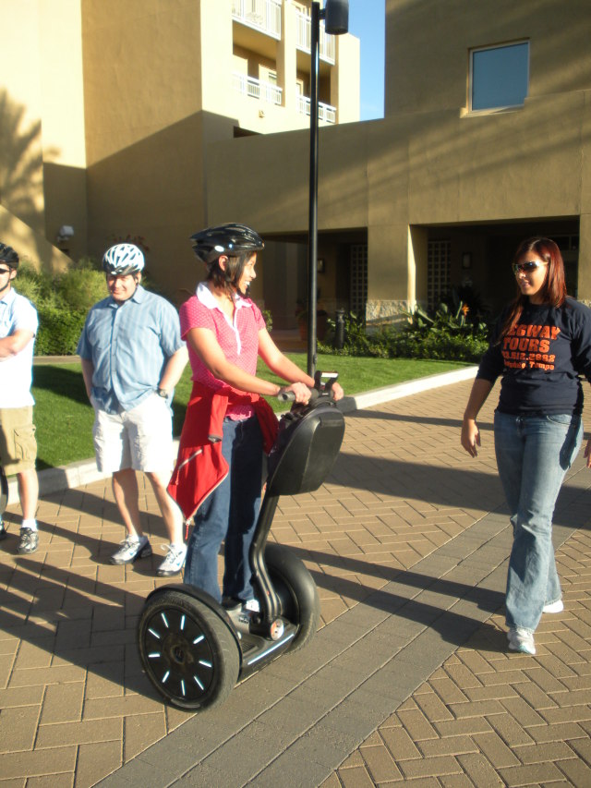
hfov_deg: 39.7
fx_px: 819
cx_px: 296
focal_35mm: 36
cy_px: 394
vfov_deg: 51.3
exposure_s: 1/359
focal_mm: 6.3
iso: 88
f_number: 3.5
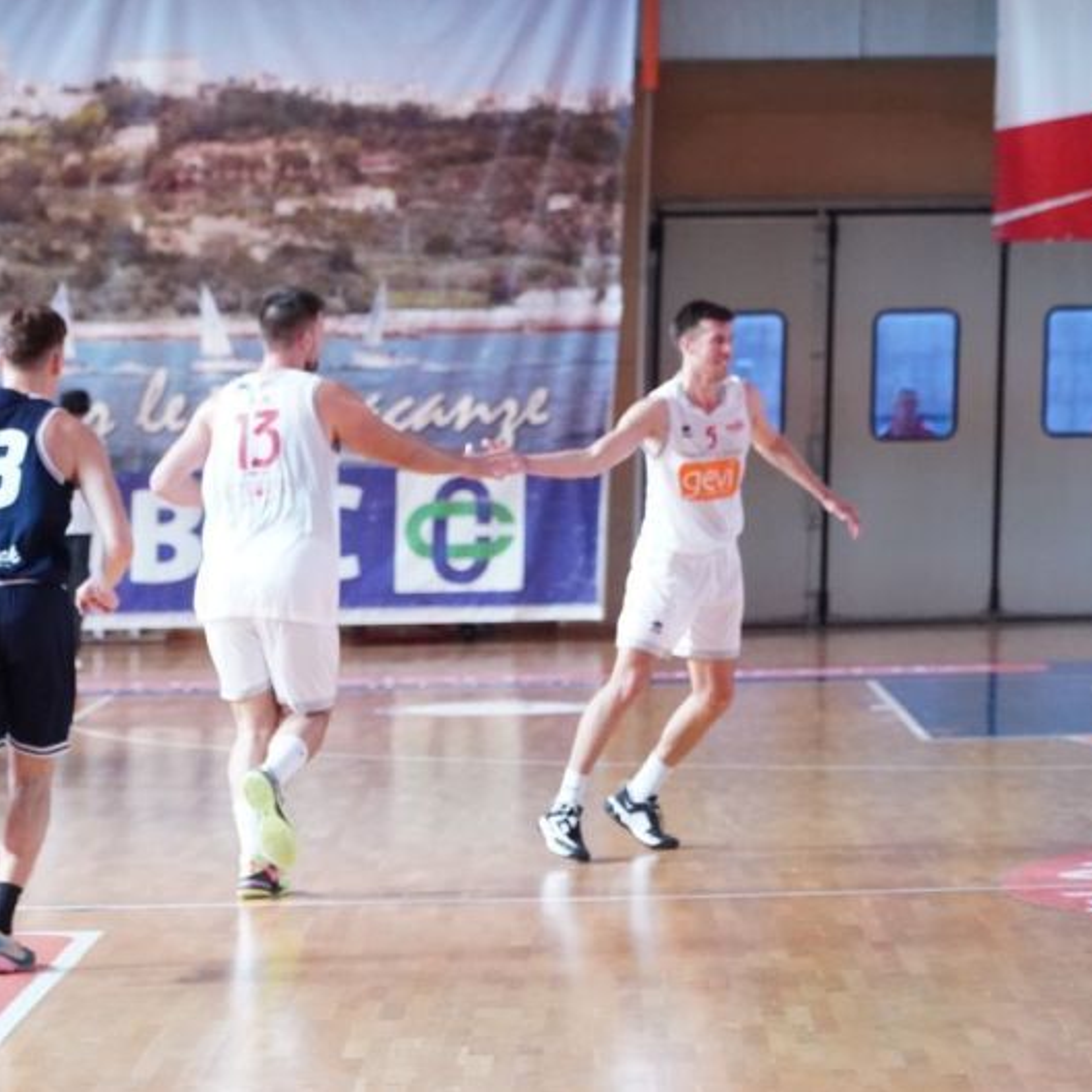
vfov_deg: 11.8
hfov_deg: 11.7
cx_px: 362
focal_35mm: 149
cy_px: 546
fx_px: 5305
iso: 5000
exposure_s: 1/500
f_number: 4
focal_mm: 77
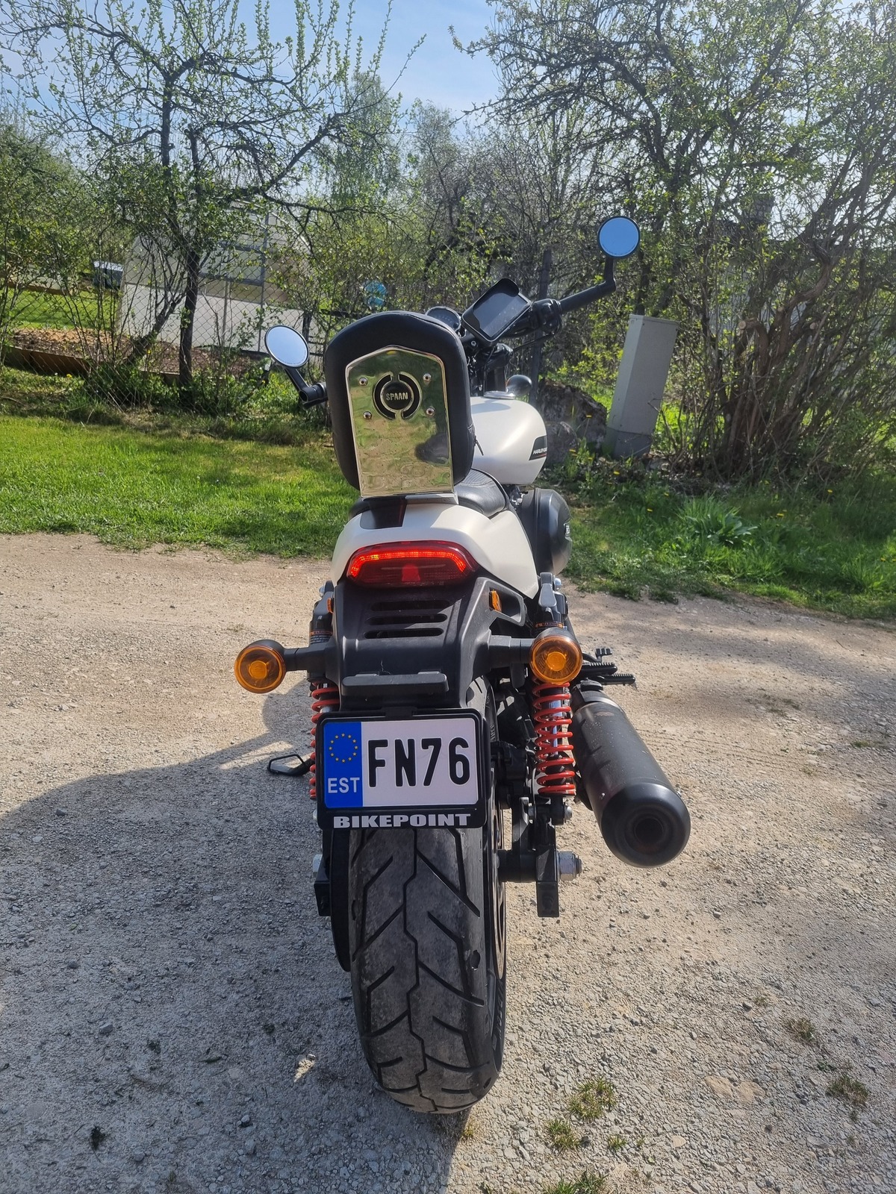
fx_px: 897
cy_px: 597
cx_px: 448
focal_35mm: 26
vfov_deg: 67.3
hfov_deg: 53.1
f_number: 1.8
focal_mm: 5.4
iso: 50
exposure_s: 1/1912
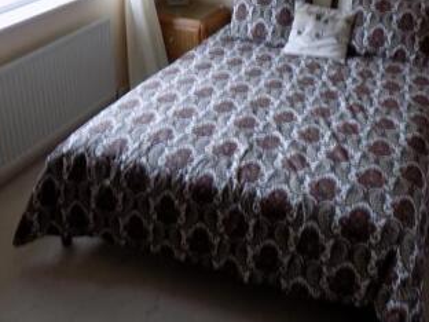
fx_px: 533
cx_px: 236
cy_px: 50
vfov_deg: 32.4
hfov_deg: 43.8
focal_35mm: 43
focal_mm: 4
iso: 125
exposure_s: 1/30
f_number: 3.1
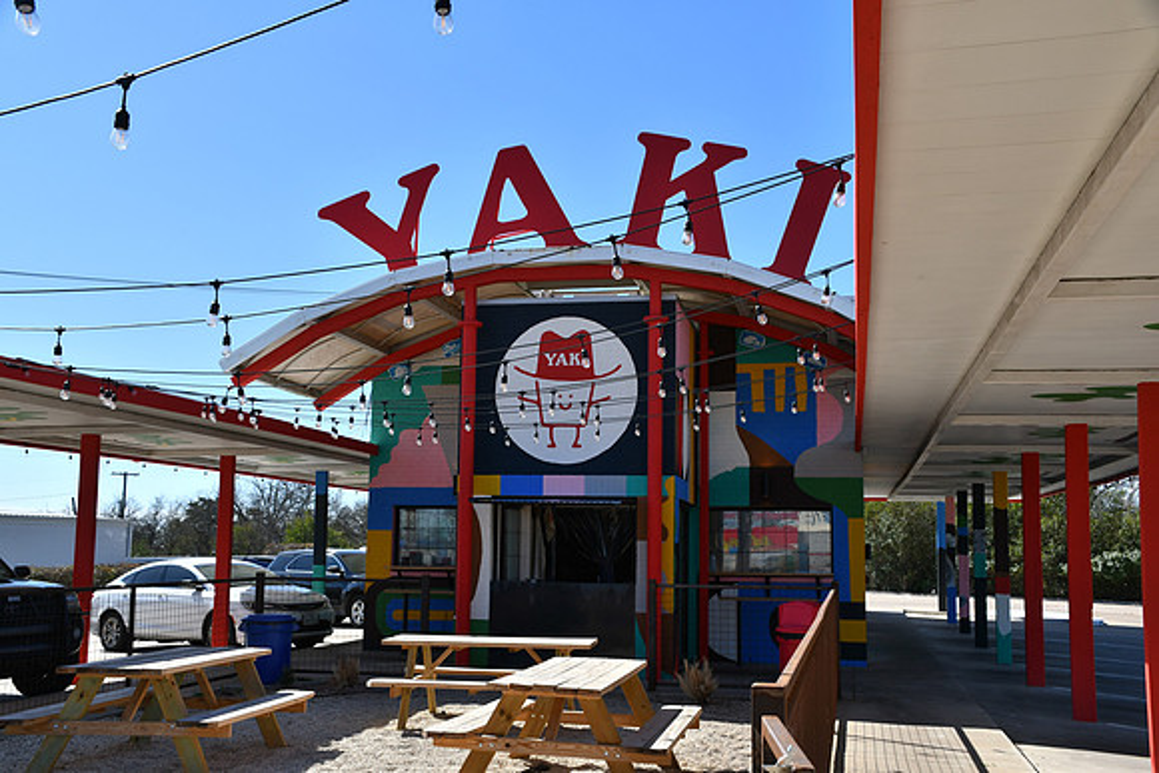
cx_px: 580
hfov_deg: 49.5
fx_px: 1256
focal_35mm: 39
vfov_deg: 34.2
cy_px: 386
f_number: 9
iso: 100
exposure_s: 1/320
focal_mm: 26
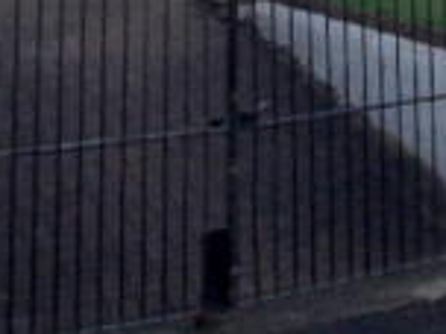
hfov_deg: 18.9
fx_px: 1185
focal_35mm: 92
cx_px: 653
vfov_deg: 13.9
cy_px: -303
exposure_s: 1/90
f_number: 7.5
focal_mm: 4.2
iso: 80
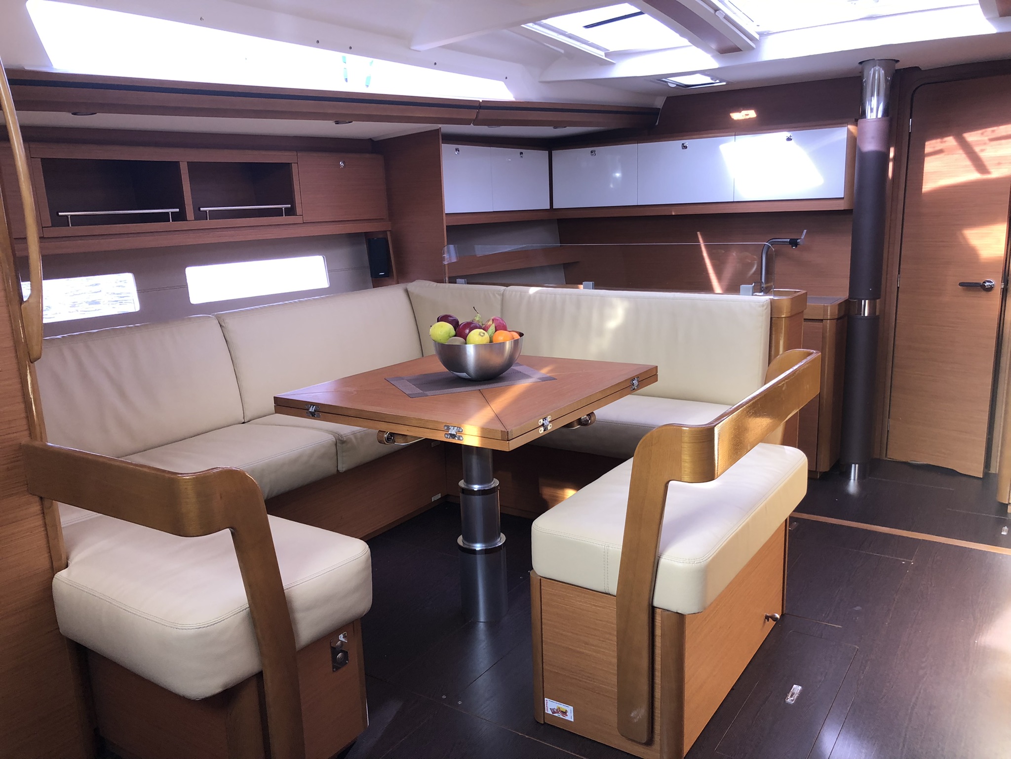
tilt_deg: -13.3
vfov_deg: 49.7
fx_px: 818
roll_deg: +1.7
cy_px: 380
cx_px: 506
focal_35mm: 28
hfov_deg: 63.4
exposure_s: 1/40
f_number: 1.8
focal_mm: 3.99
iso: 20
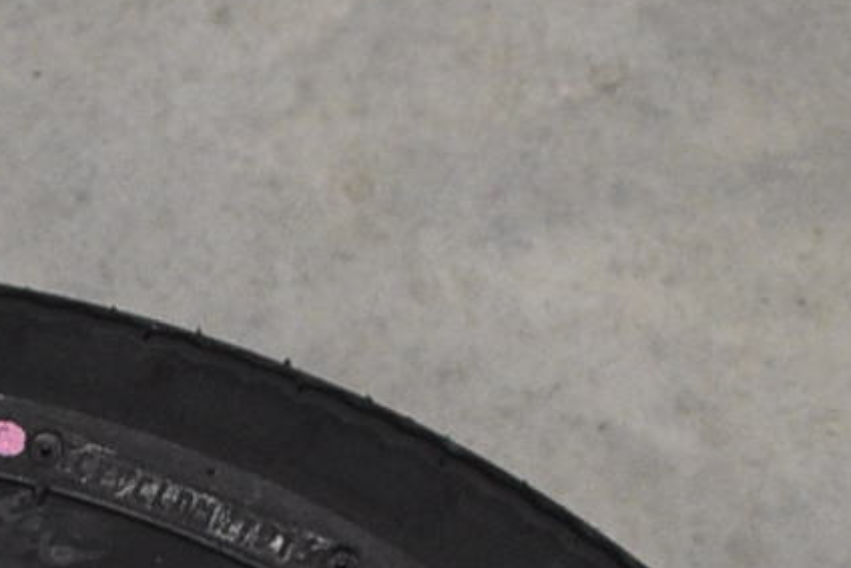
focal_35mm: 223
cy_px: 1421
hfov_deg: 9.0
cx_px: -363
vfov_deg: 5.9
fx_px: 5262
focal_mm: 21
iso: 1250
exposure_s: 1/80
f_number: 4.5
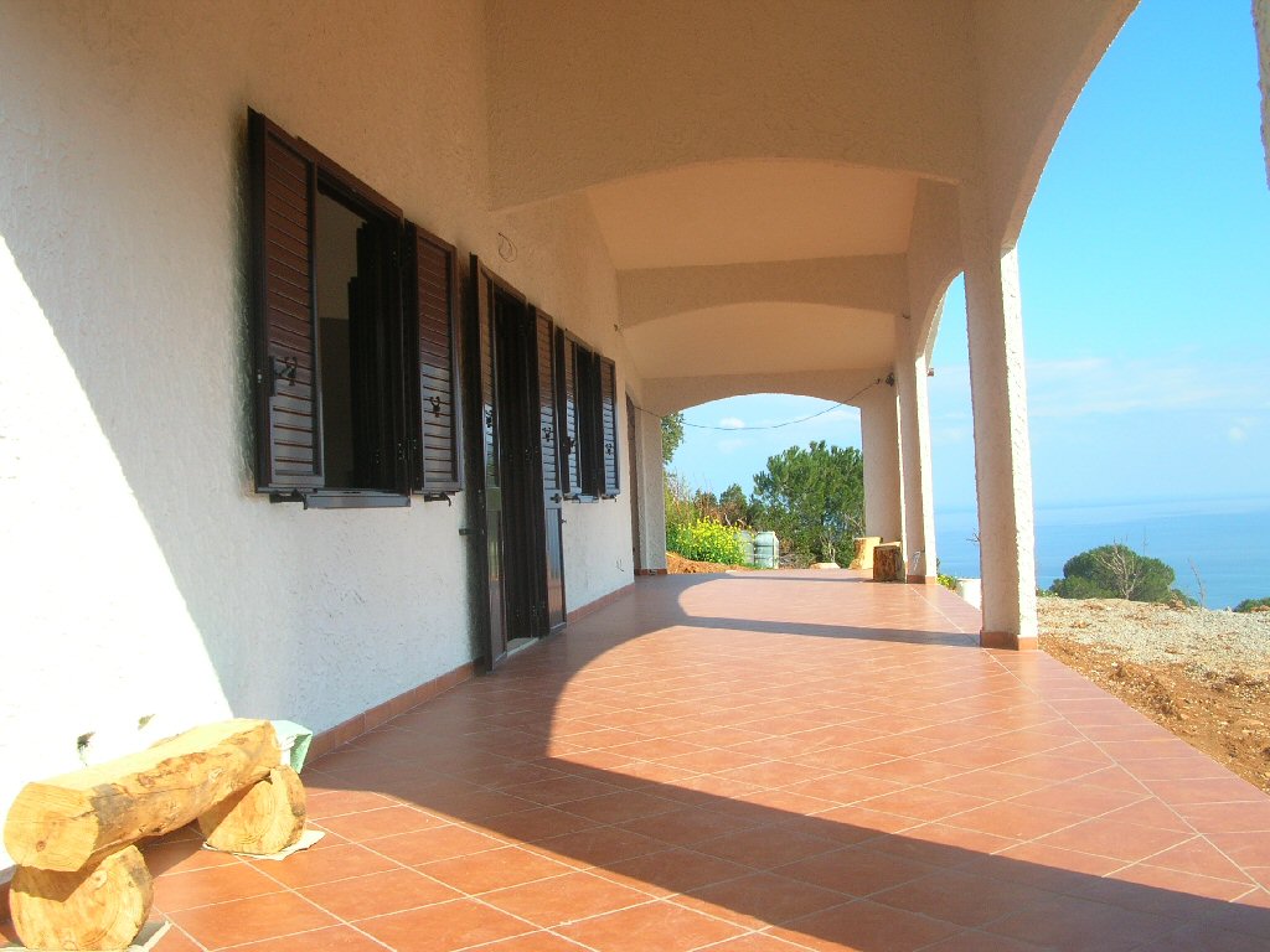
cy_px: 476
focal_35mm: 35
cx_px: 635
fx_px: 1284
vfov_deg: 40.7
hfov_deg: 52.6
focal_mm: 5.8
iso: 50
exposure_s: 1/168
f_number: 5.6
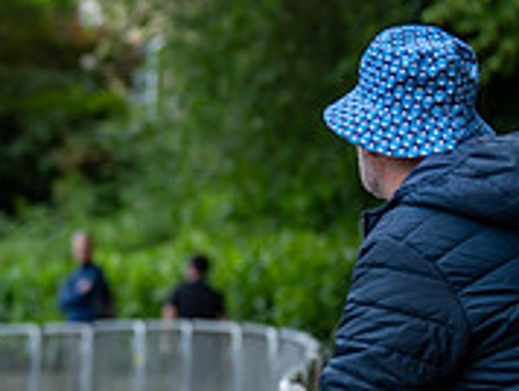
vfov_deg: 6.0
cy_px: 287
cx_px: -268
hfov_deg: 7.8
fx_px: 3753
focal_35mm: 250
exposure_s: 1/500
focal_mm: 80
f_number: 2.8
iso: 640
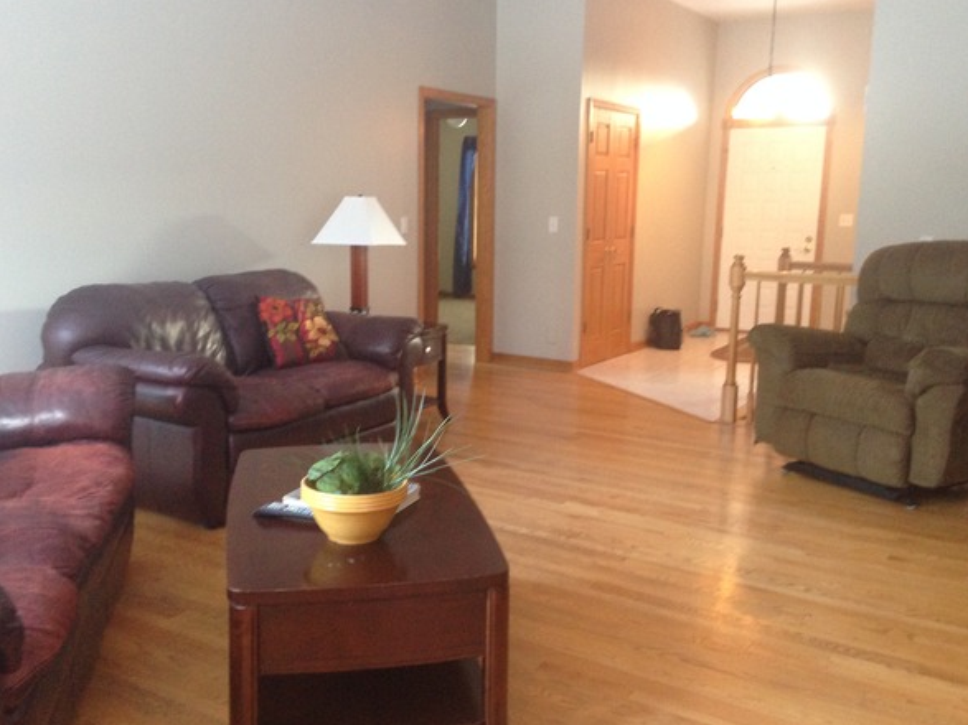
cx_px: 445
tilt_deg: -9.1
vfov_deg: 39.6
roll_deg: -0.8
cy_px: 356
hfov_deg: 51.3
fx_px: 1006
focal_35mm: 36
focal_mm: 4.12
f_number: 2.4
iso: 250
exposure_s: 1/20
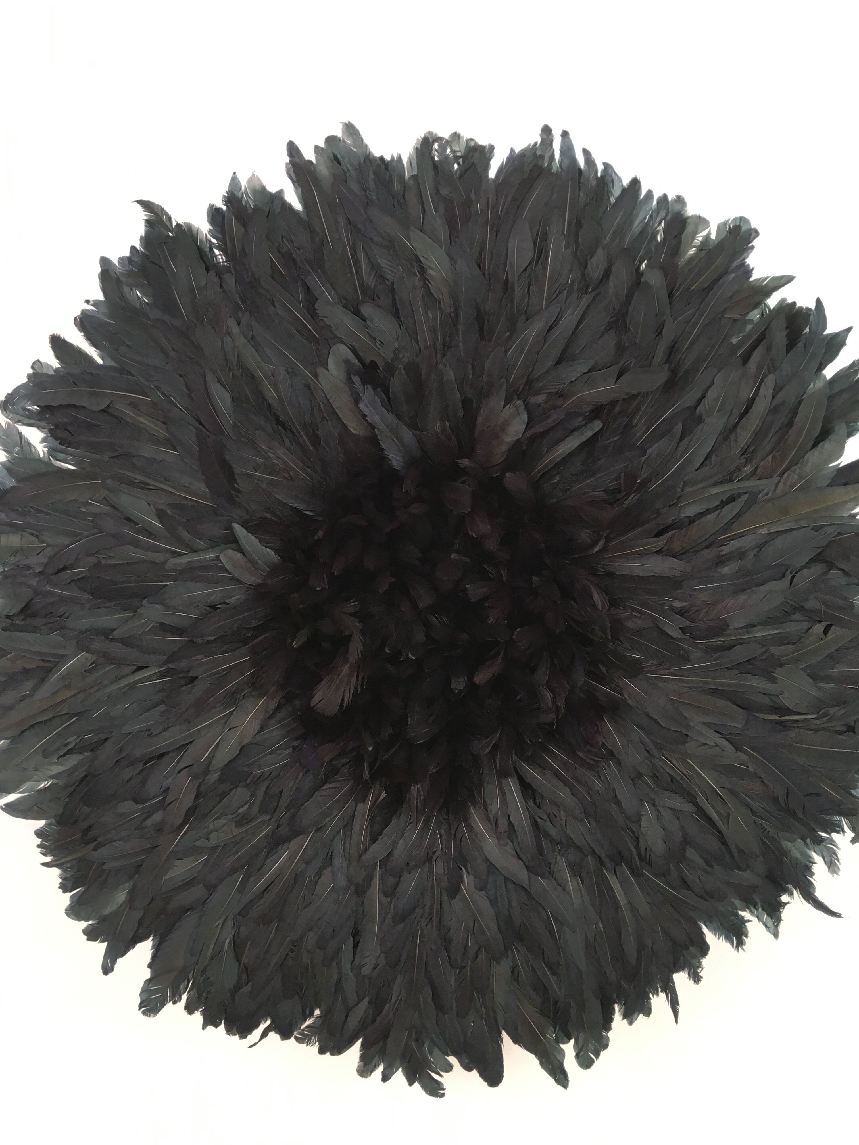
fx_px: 960
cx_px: 430
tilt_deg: -2.6
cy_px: 572
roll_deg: -0.8
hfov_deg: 48.2
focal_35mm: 29
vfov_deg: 61.7
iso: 32
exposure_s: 1/33
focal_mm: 4.15
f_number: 2.2
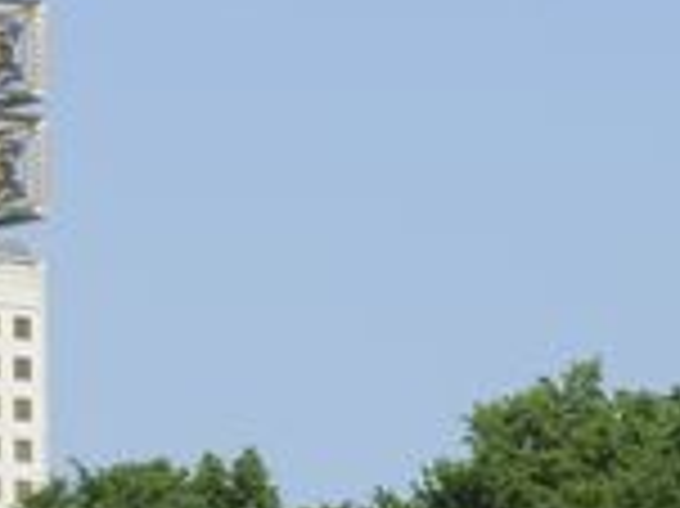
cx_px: 176
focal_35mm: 446
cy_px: 490
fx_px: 8754
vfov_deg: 3.3
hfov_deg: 4.4
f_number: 9
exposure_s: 1/500
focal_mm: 100
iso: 250
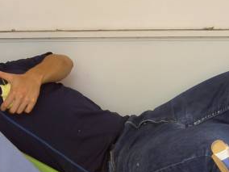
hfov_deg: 17.8
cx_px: 65
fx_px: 728
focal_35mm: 110
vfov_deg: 13.4
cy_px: 107
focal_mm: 8
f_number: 2.8
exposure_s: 1/40
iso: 100
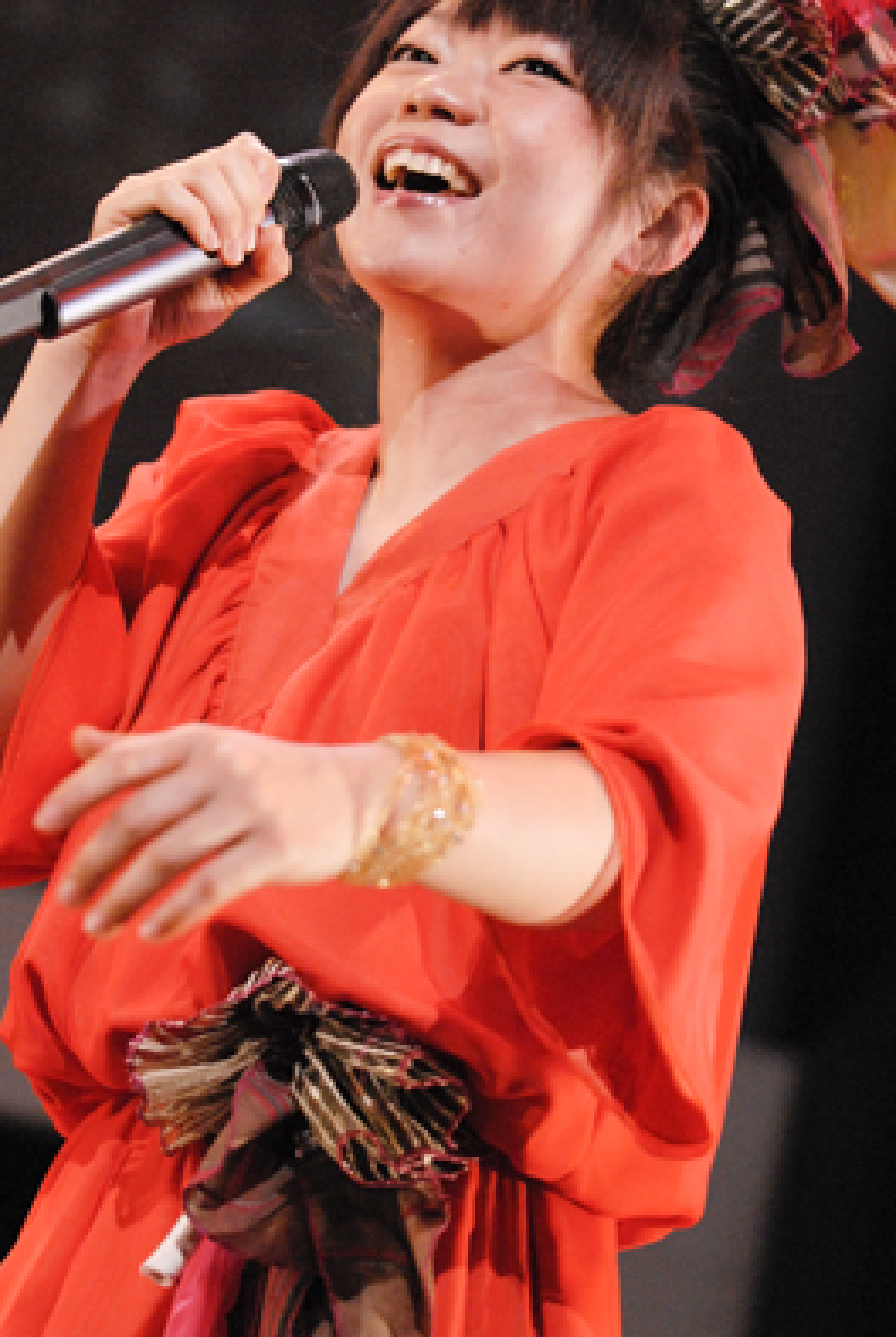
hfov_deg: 9.6
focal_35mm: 143
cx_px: 470
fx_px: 5320
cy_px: 560
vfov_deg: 14.3
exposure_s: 1/1000
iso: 1600
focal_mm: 80
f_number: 2.8
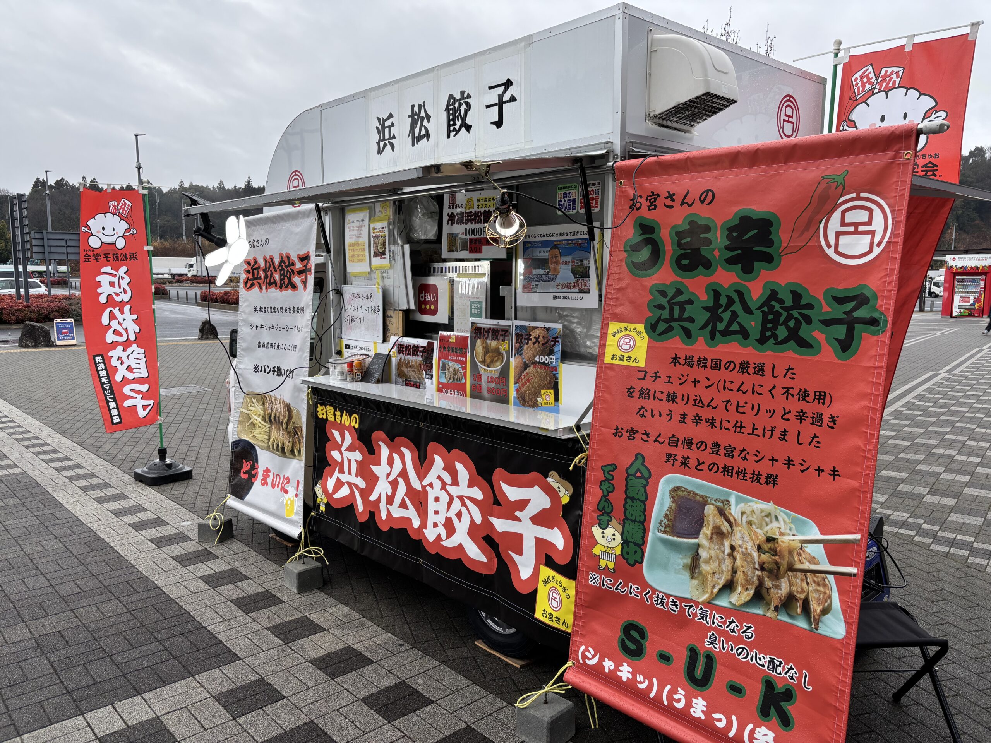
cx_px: 496
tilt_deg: -8.1
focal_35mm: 26
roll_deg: -0.4
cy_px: 372
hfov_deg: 67.3
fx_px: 744
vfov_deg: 53.1
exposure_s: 1/903
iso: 50
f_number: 1.6
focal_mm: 5.96
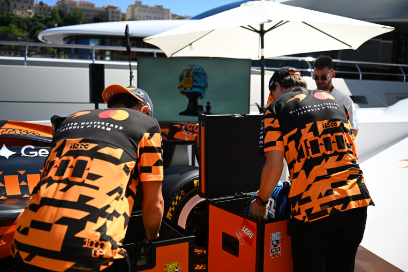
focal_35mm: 36
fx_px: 408
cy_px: 136
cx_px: 204
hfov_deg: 53.1
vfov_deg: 36.9
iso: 200
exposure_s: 1/3200
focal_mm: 36
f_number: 2.8
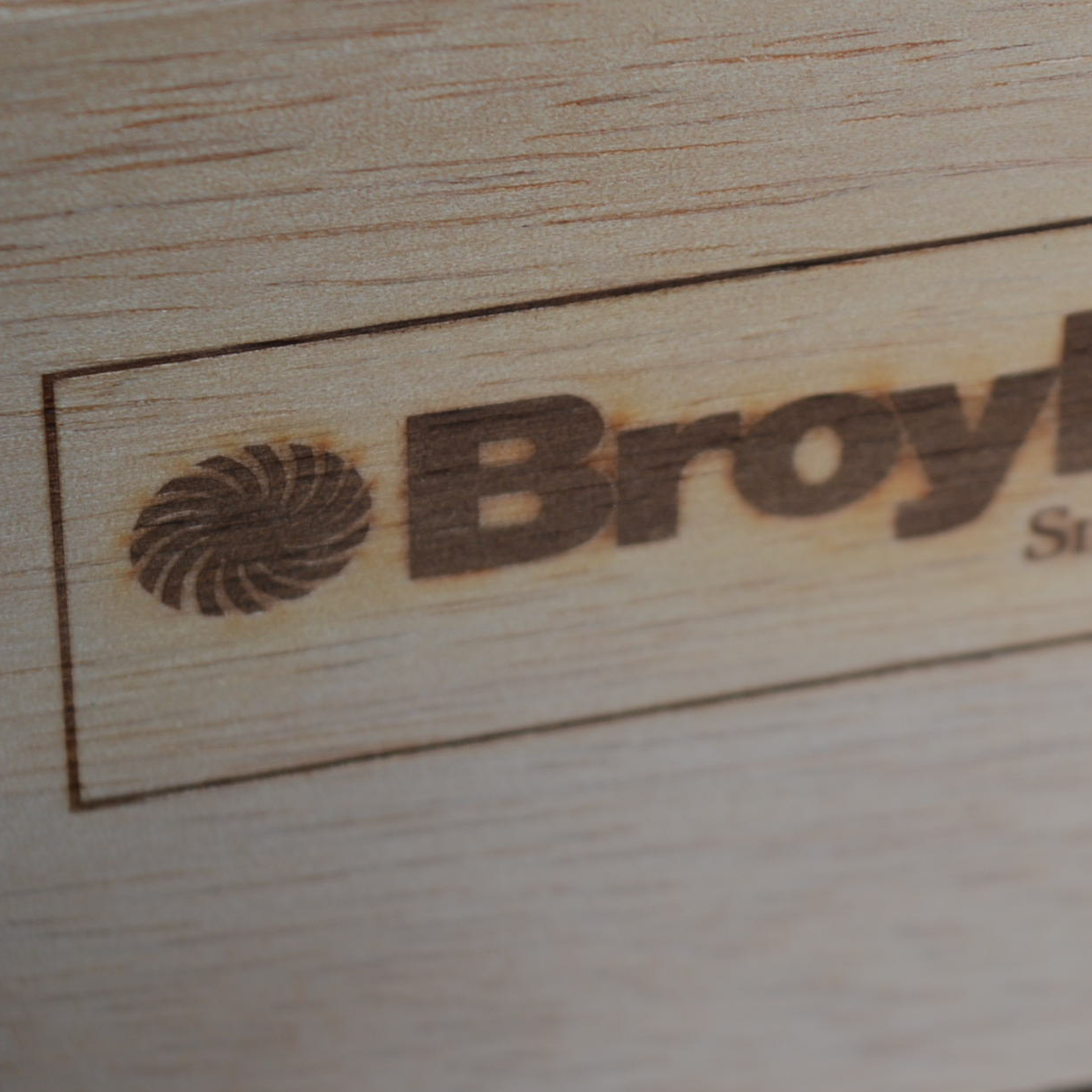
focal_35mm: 170
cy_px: 448
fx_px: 6068
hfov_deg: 10.2
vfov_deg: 10.3
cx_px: 892
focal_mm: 55
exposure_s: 1/100
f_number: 5.6
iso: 100
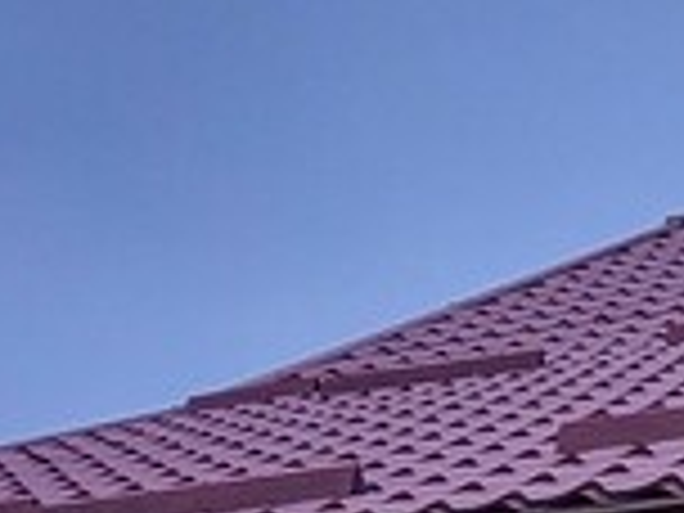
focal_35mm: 175
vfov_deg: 7.9
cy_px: 1202
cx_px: 1314
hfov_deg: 10.5
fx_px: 3458
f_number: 1.8
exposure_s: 1/100
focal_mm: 5.4
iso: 200
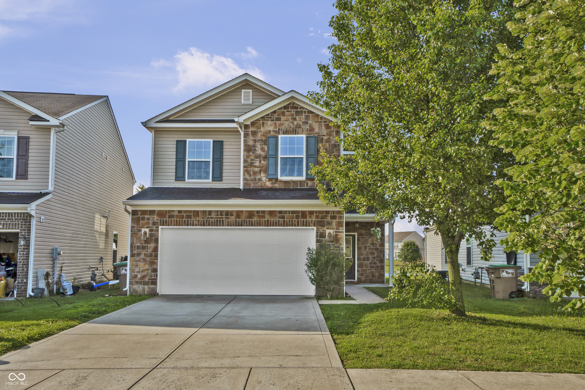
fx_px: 439
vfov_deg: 47.9
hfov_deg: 67.4
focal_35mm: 27
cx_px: 292
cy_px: 195
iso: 100
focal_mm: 18
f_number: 9
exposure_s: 1/160
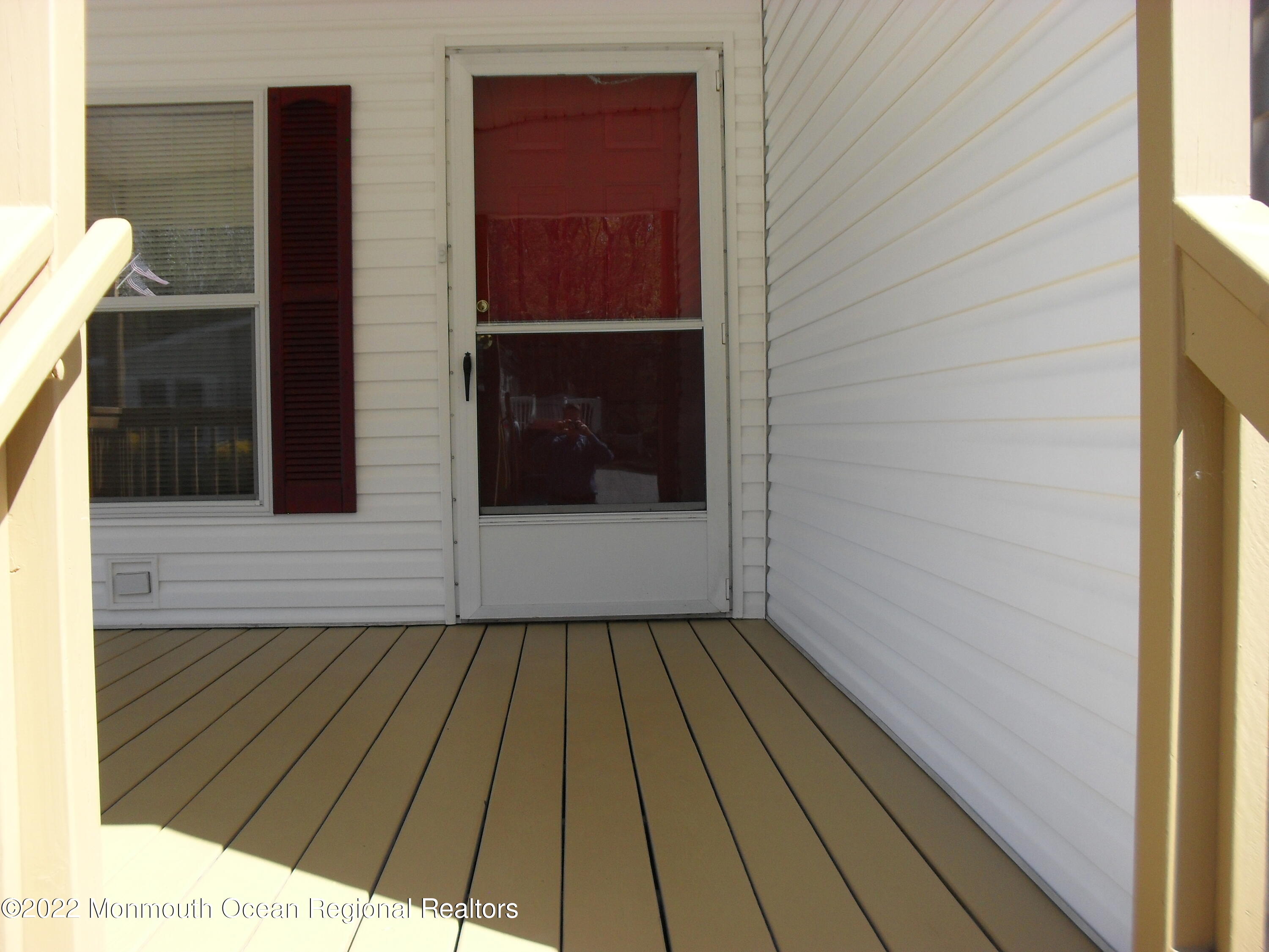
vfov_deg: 40.7
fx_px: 1283
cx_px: 634
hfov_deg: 52.6
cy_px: 476
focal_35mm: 35
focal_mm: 6.3
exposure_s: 1/500
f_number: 3.2
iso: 100
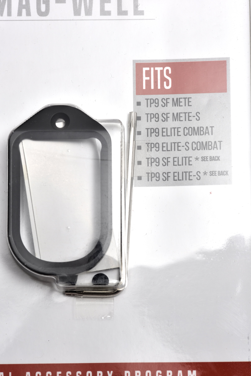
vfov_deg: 19.5
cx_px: 126
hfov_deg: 13.1
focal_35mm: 105
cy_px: 188
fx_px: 1097
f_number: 13
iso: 200
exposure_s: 1/160
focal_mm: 105
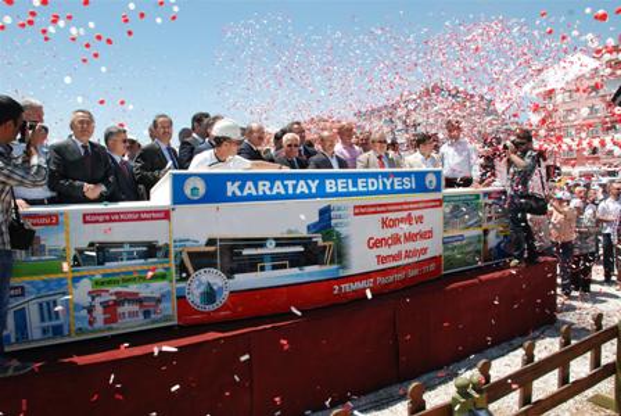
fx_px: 466
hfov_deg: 67.3
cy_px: 208
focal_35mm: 27
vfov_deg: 48.1
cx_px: 310
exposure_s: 1/500
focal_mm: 18
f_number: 11
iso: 640
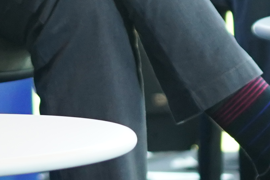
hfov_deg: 2.7
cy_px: -381
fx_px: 5670
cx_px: -357
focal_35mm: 756
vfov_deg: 1.8
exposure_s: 1/200
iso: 1250
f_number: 4
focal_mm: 102
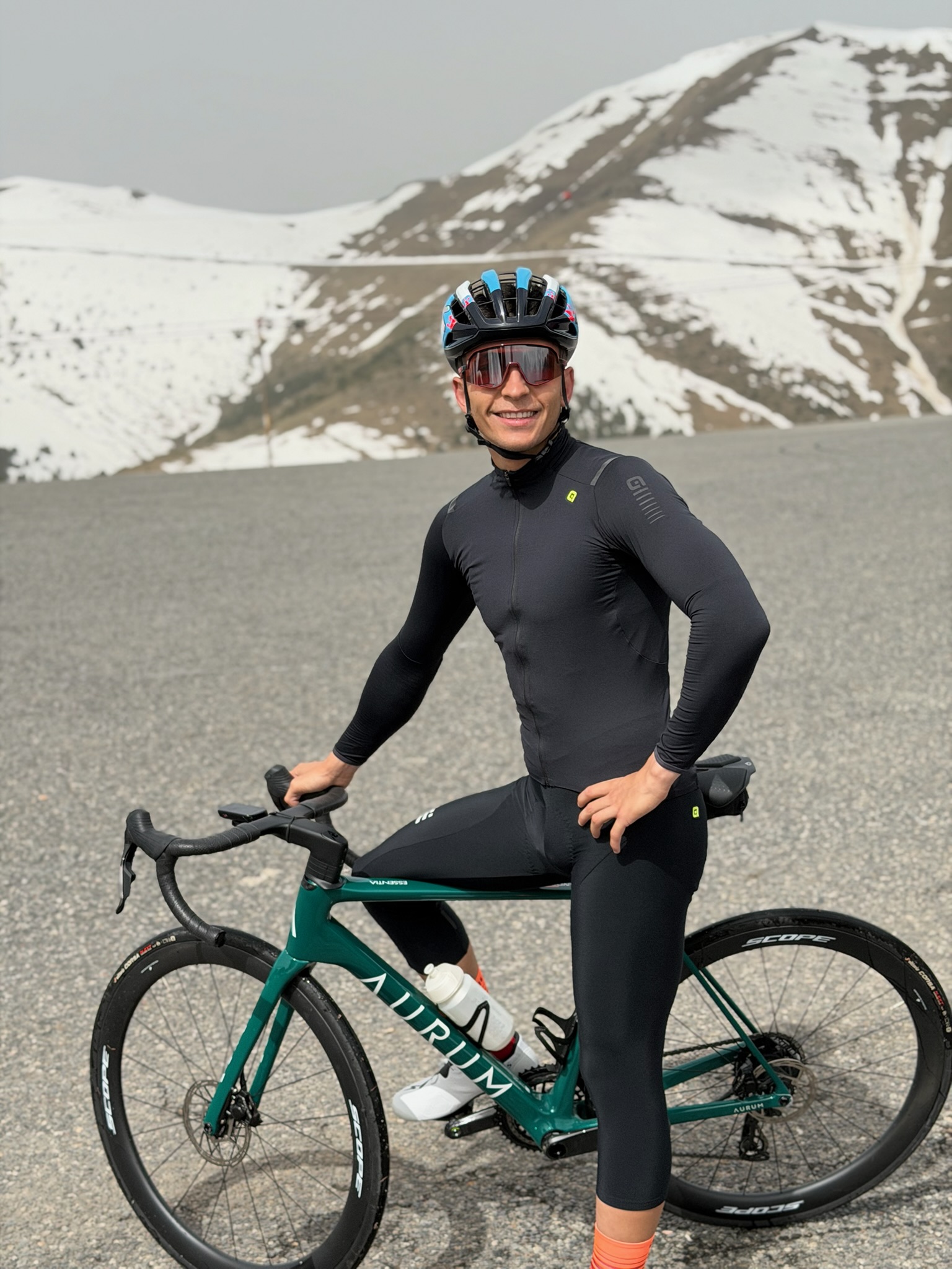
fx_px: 1760
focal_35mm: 48
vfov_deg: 39.7
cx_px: 476
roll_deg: +1.8
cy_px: 634
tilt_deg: -7.5
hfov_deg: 30.3
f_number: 1.78
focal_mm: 6.76
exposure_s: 1/7143
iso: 64
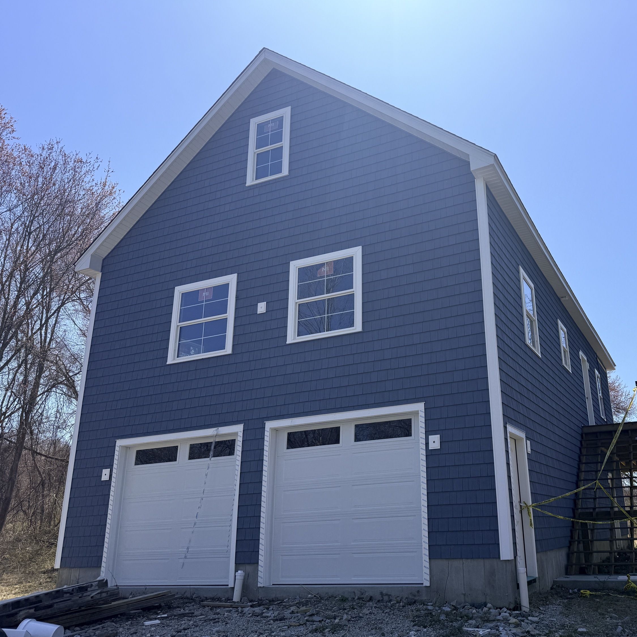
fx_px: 604
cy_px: 321
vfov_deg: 55.6
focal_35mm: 29
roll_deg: +2.0
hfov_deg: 54.3
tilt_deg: +18.2
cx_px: 435
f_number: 1.78
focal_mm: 6.76
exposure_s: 1/6711
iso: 80
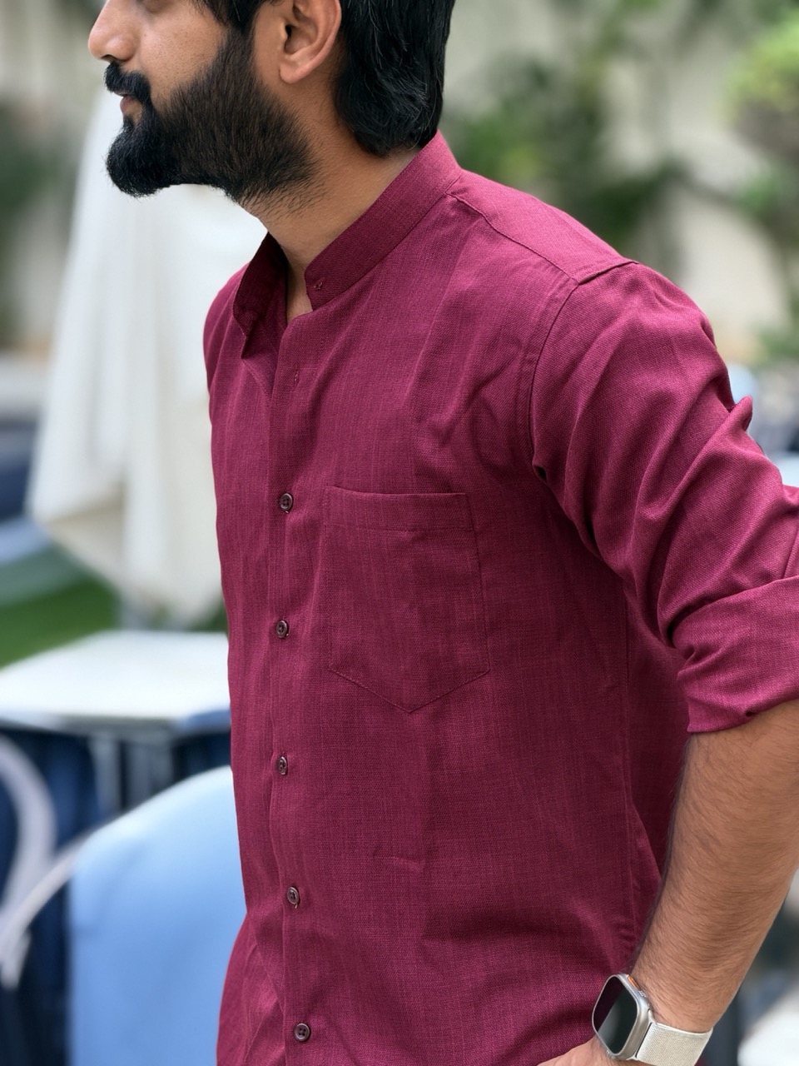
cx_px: 400
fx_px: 3078
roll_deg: +0.6
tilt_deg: -7.3
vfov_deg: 19.6
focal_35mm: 100
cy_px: 533
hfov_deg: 14.8
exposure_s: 1/121
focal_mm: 16.89
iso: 80
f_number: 2.8
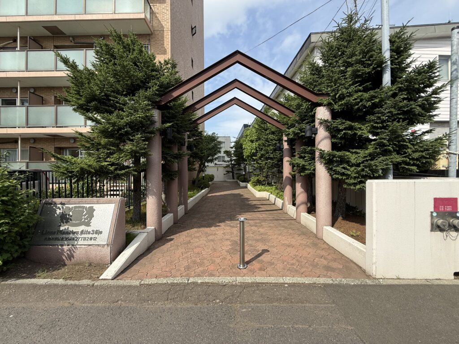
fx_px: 186
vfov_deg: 85.7
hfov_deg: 102.1
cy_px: 172
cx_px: 230
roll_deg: -0.2
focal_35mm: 14
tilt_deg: -0.3
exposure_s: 1/1145
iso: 50
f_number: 2.2
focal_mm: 2.22
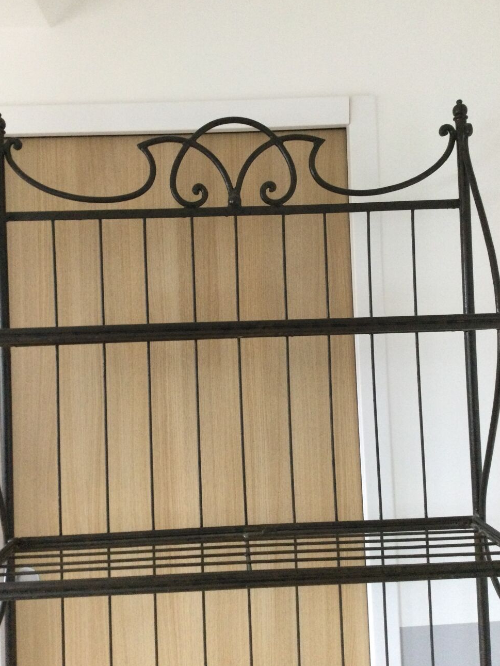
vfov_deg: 56.8
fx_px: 616
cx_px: 247
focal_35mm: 32
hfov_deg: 44.2
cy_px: 330
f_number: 2.4
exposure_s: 1/33
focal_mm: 3.3
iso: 250
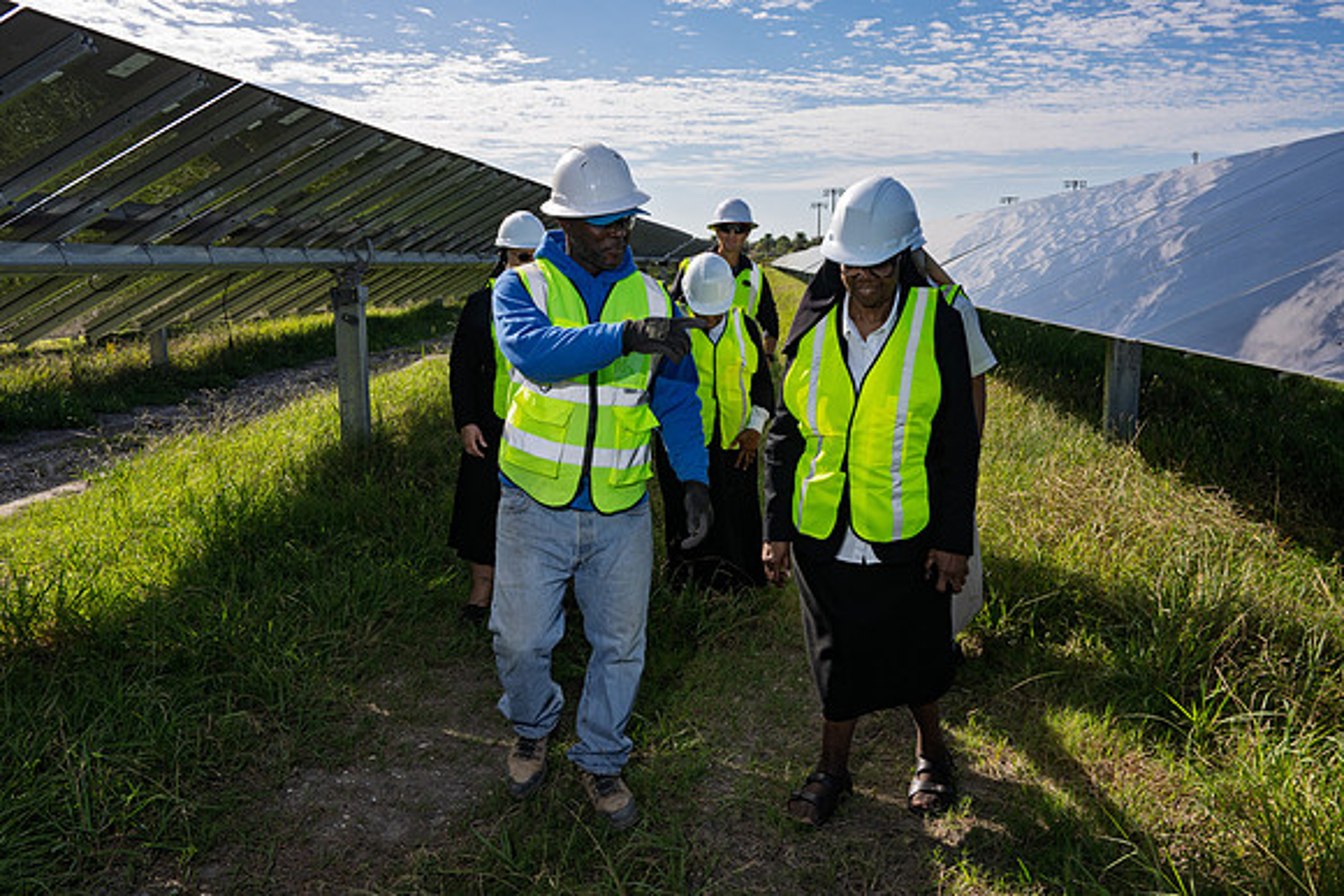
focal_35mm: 29
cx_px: 640
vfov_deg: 44.3
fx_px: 1101
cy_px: 448
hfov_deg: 62.8
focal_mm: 28
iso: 200
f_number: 11
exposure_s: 1/200
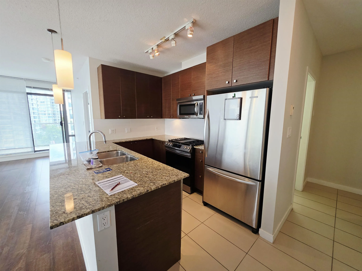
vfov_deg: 89.9
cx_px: 181
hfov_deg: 106.2
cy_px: 136
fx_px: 136
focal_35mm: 13
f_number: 1.9
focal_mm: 2.2
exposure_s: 1/120
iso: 200
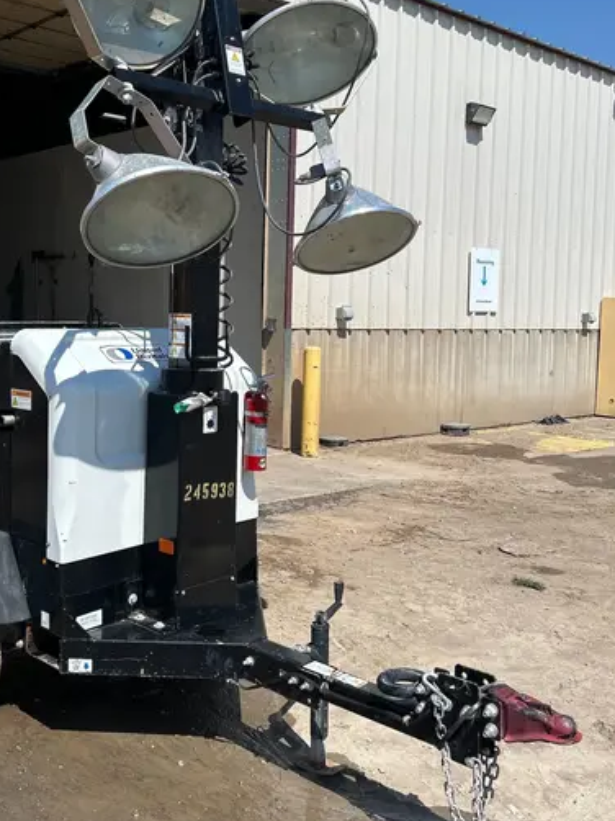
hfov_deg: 37.5
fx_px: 901
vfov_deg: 48.9
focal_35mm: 38
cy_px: 359
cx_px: 234
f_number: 1.5
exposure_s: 1/6211
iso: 50
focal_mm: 5.7
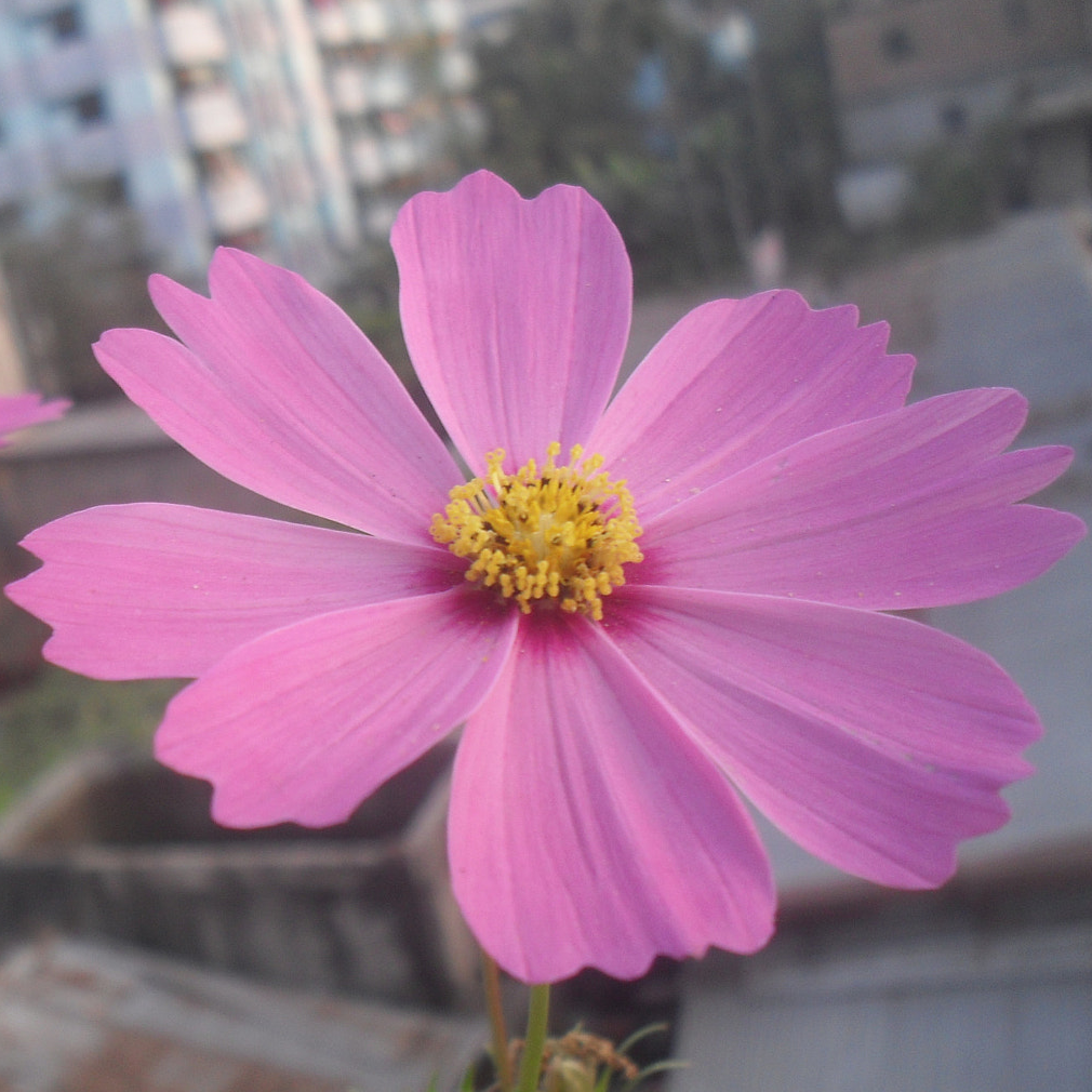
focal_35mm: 49
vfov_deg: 34.6
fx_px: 1749
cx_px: 315
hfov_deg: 34.2
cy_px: 642
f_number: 3.2
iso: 100
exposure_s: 1/60
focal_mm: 6.3
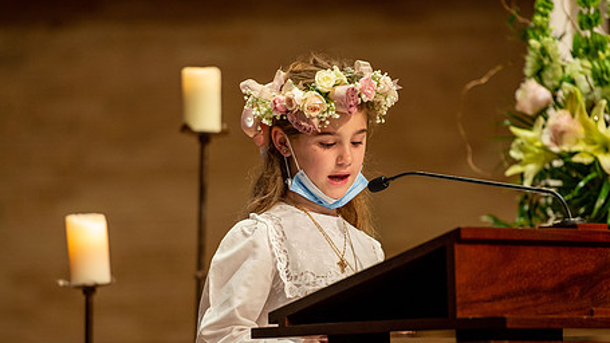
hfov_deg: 8.1
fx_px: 4319
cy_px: 240
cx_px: 299
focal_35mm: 267
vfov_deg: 4.5
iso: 1600
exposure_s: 1/100
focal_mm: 200
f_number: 2.8
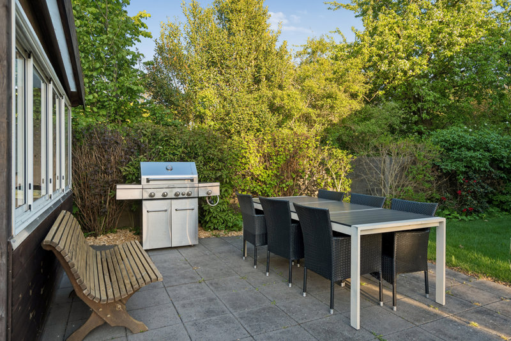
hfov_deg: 78.6
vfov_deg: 57.2
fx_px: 312
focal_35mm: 22
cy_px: 170
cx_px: 256
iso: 200
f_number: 5.6
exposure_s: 1/160
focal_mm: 22
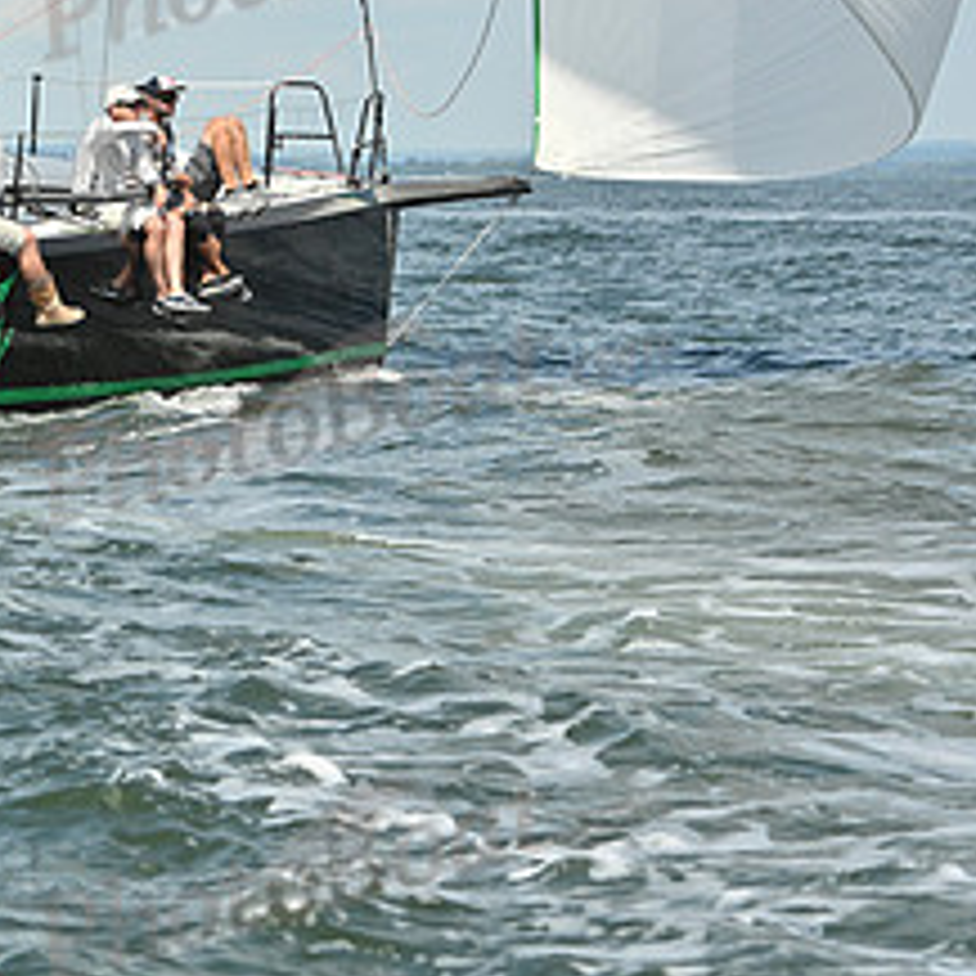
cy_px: 241
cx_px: -193
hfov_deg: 6.8
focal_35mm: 255
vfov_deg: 6.9
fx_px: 8134
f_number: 6.3
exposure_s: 1/1600
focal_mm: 112
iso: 320
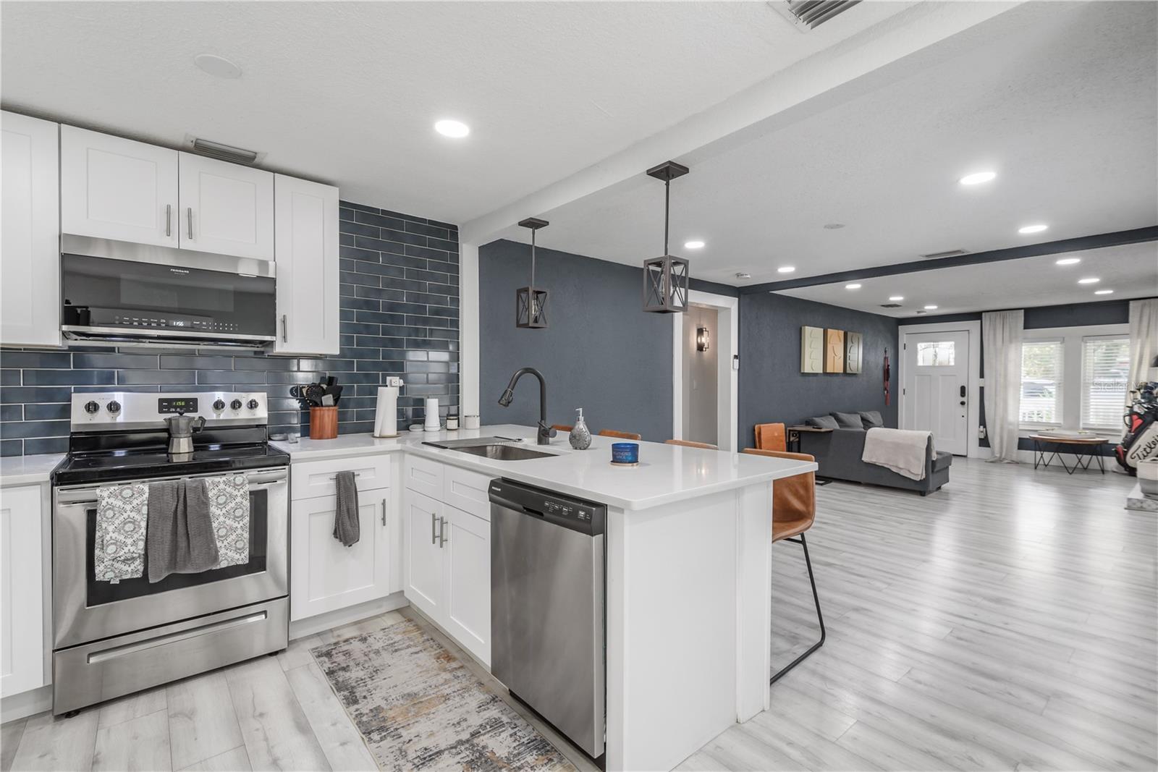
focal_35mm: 16
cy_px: 386
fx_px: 515
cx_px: 579
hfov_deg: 96.7
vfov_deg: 73.8
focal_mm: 16
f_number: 10
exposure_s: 1/8
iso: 320
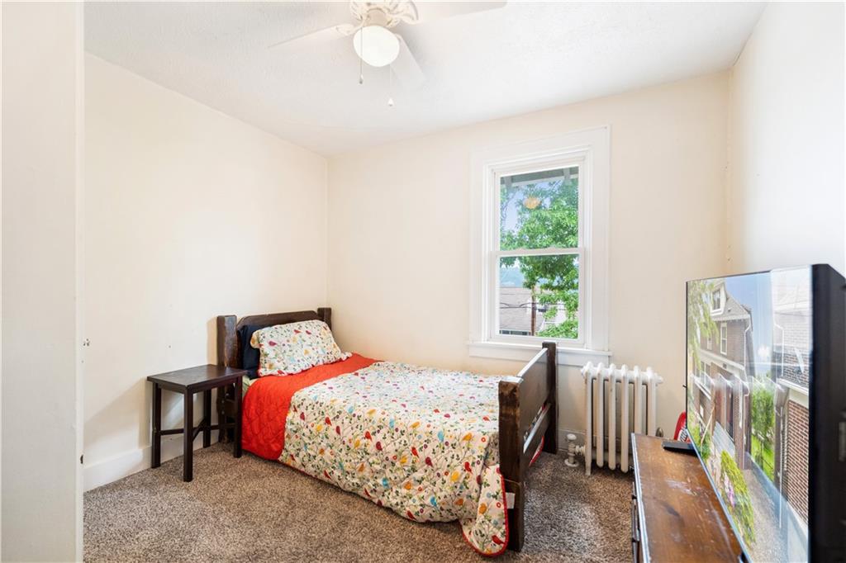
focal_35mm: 15
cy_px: 282
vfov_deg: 77.3
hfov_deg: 100.4
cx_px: 423
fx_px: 352
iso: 2000
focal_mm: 15
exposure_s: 1/50
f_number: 3.5
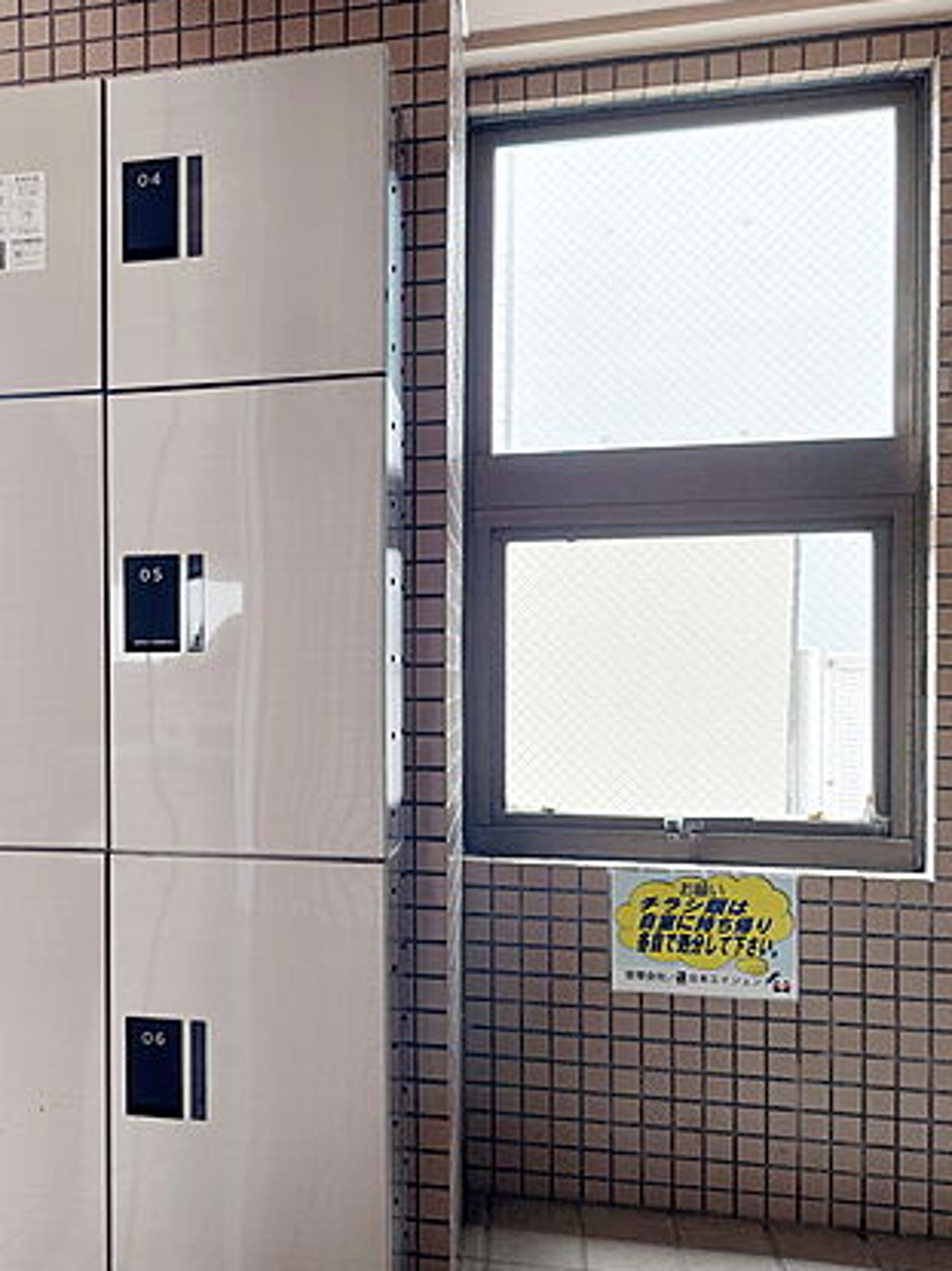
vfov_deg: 50.1
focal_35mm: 37
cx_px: 122
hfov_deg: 36.6
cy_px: 695
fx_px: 1357
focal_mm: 5.23
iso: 64
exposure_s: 1/24
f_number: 1.8
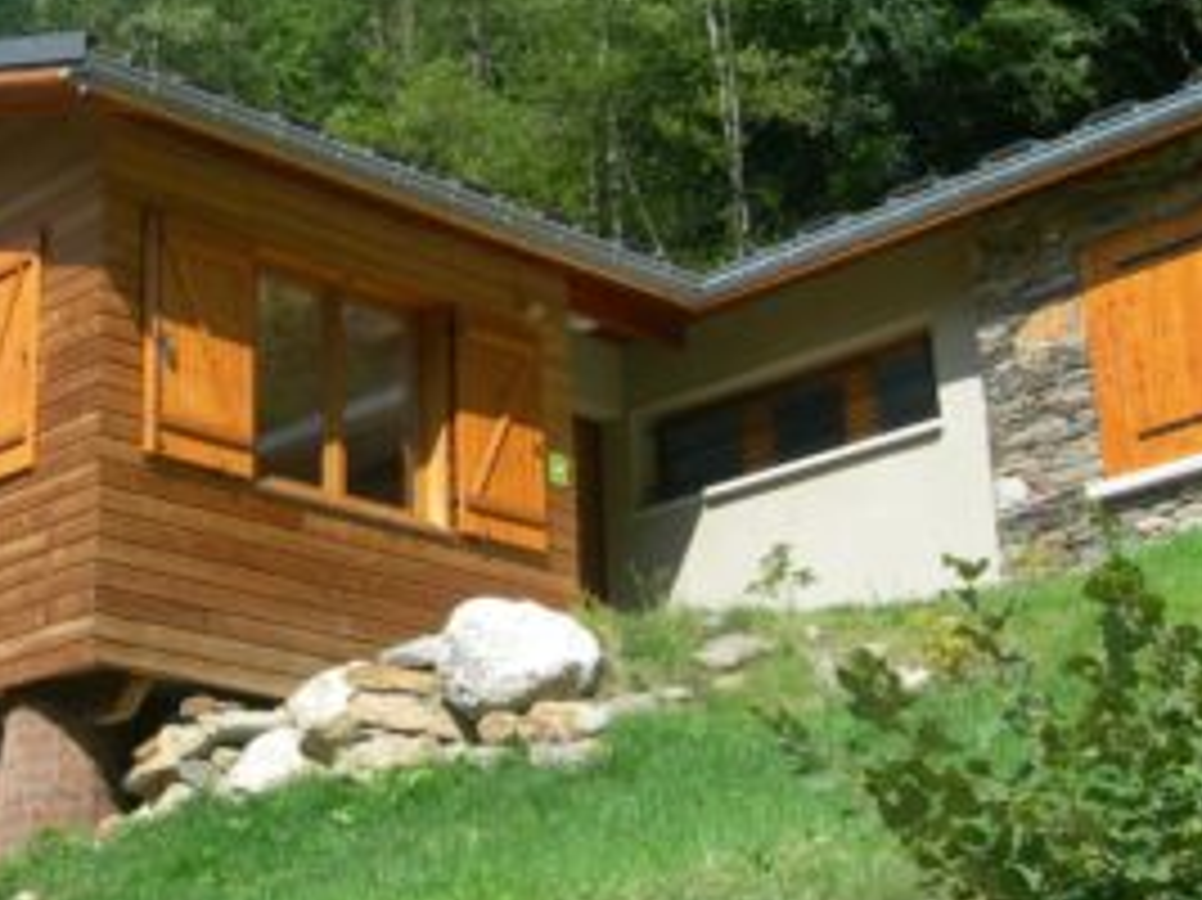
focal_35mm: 74
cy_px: 207
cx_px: 149
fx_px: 2568
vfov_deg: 19.7
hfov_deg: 25.6
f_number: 4.8
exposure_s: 1/264
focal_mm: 7.8
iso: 50
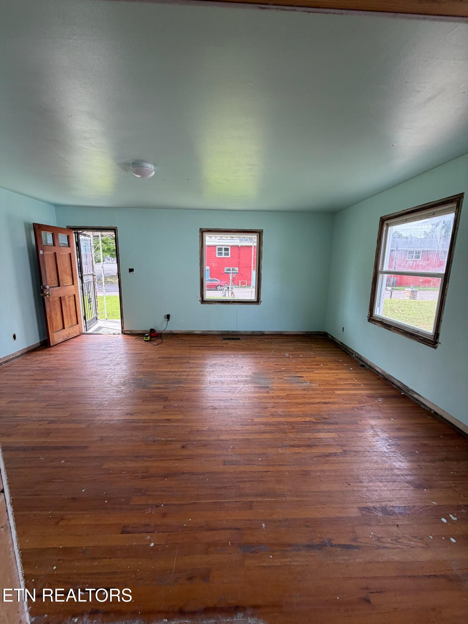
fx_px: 252
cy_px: 312
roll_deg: +0.8
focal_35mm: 14
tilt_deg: -9.0
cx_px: 234
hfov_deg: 85.7
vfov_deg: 102.1
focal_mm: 2.22
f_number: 2.2
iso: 64
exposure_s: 1/121
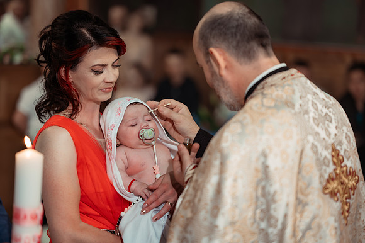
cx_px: 182
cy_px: 122
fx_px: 861
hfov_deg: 23.9
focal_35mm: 85
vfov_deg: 16.1
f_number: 2
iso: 1600
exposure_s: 1/250
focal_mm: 85
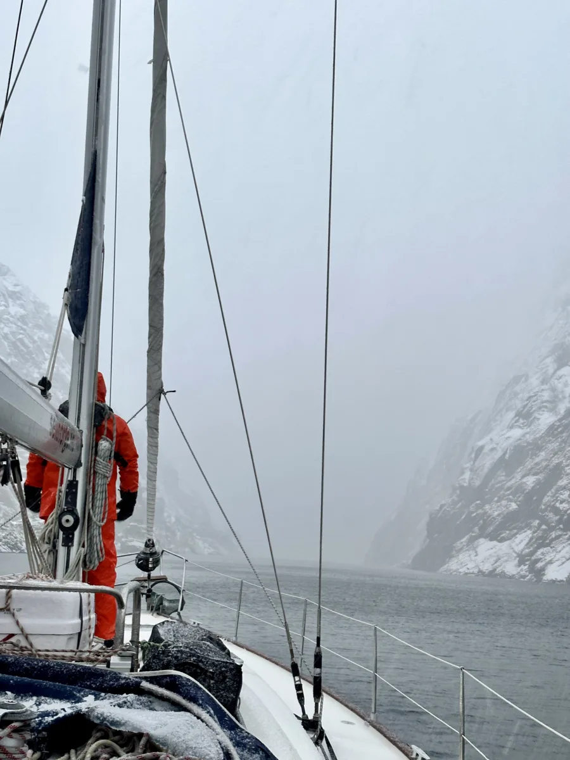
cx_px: 285
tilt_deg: +8.6
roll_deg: -3.7
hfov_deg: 30.3
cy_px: 380
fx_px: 1054
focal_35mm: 48
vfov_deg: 39.7
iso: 50
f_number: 1.78
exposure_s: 1/50
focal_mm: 6.86
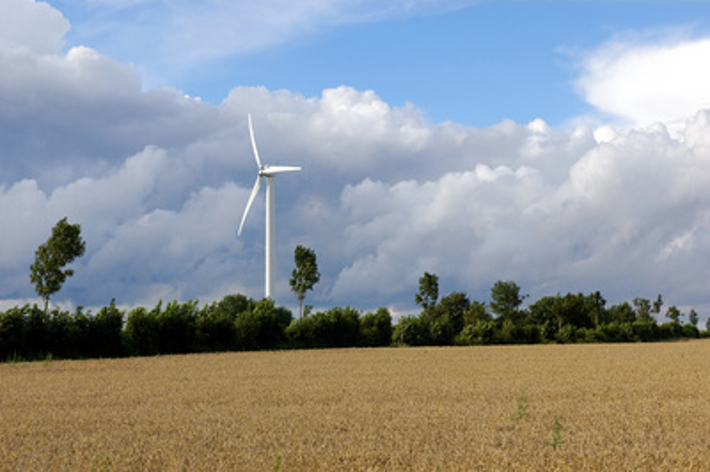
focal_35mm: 69
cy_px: 236
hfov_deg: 29.3
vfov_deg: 19.7
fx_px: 1360
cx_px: 355
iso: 200
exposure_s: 1/250
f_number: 9
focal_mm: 46
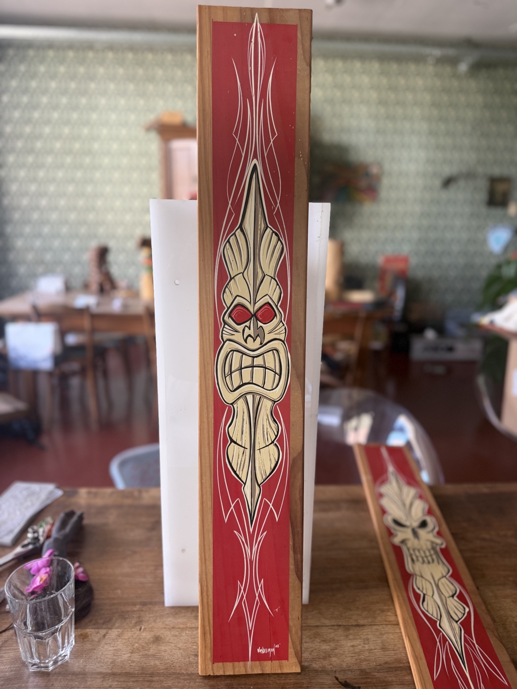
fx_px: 478
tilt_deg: -15.3
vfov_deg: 71.6
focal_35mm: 24
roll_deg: -1.4
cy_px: 344
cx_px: 258
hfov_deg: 56.8
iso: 200
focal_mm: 6.76
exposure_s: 1/71
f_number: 1.78
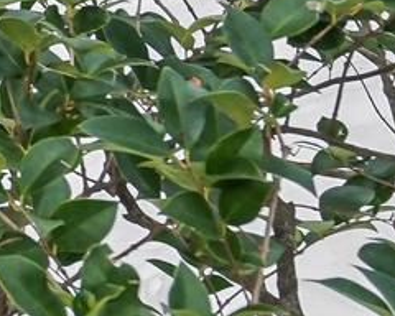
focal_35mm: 184
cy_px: -560
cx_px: -1058
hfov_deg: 7.8
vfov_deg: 7.6
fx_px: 2151
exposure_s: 1/320
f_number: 8
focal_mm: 23
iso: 800
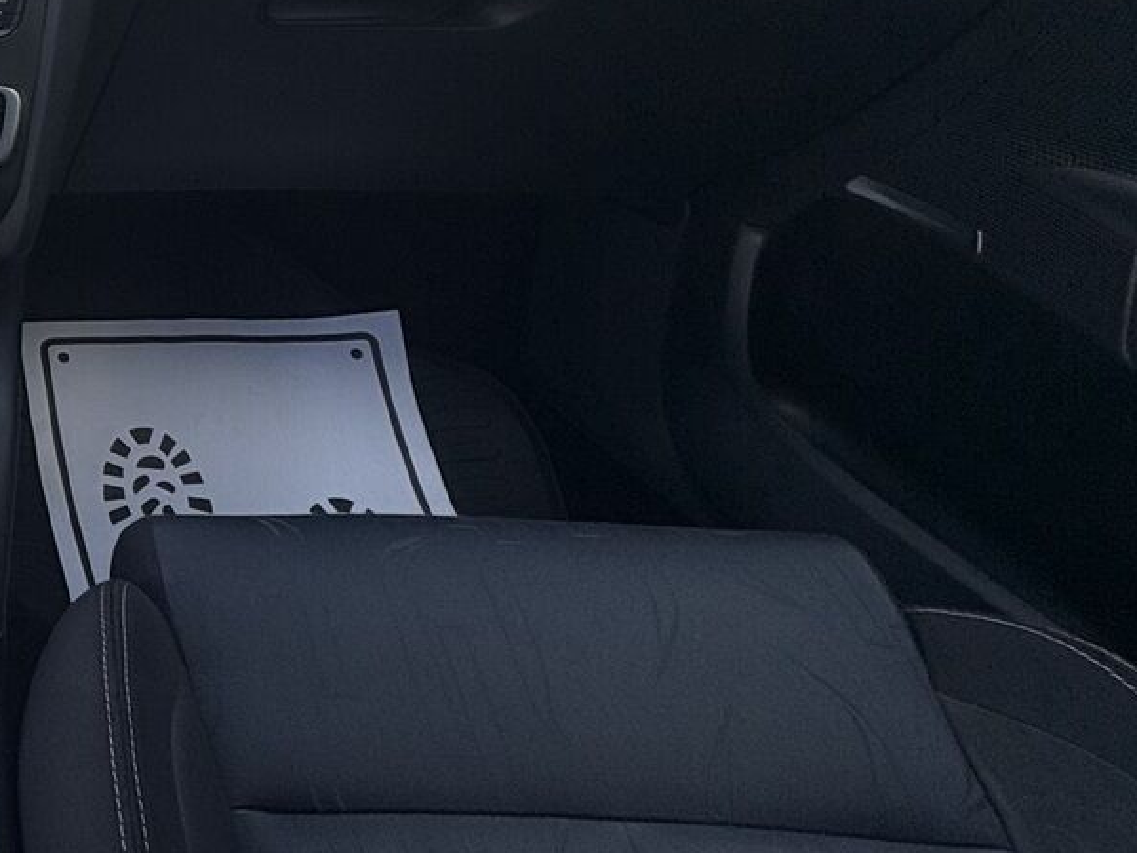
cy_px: 248
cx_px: -338
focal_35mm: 40
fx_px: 1314
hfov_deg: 33.9
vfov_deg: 35.4
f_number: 2.2
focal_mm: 2.22
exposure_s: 1/308
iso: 64
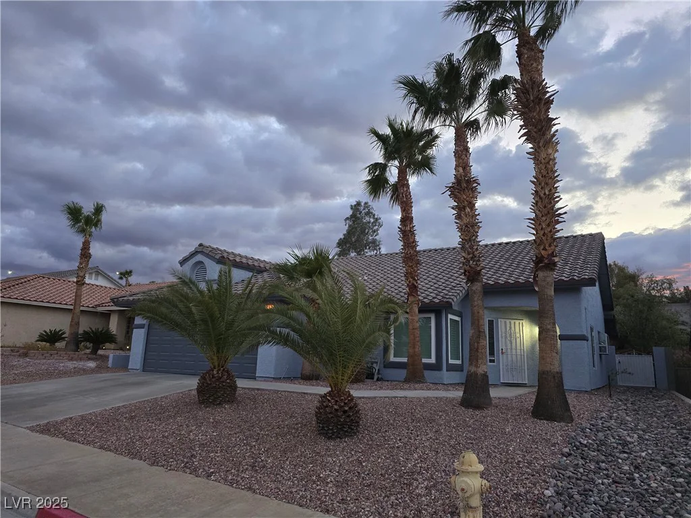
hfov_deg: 73.9
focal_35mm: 23
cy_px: 259
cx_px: 346
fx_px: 459
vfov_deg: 58.9
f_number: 1.7
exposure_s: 1/120
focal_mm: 6.3
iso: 500
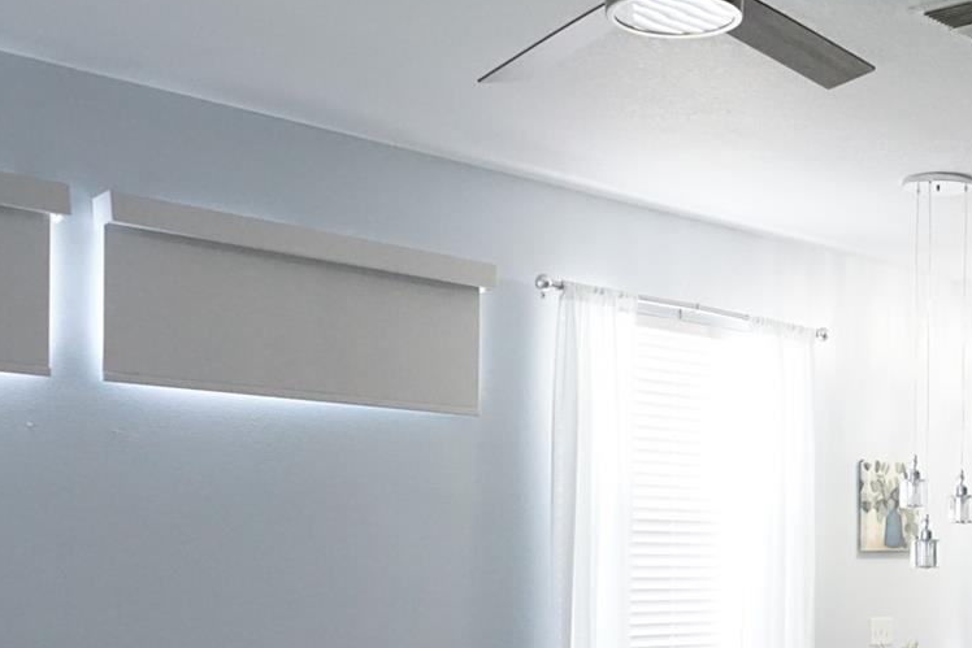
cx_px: 763
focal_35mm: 62
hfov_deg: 31.6
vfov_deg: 21.5
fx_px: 1674
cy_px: 573
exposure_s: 1/60
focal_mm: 29
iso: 6400
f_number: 6.3
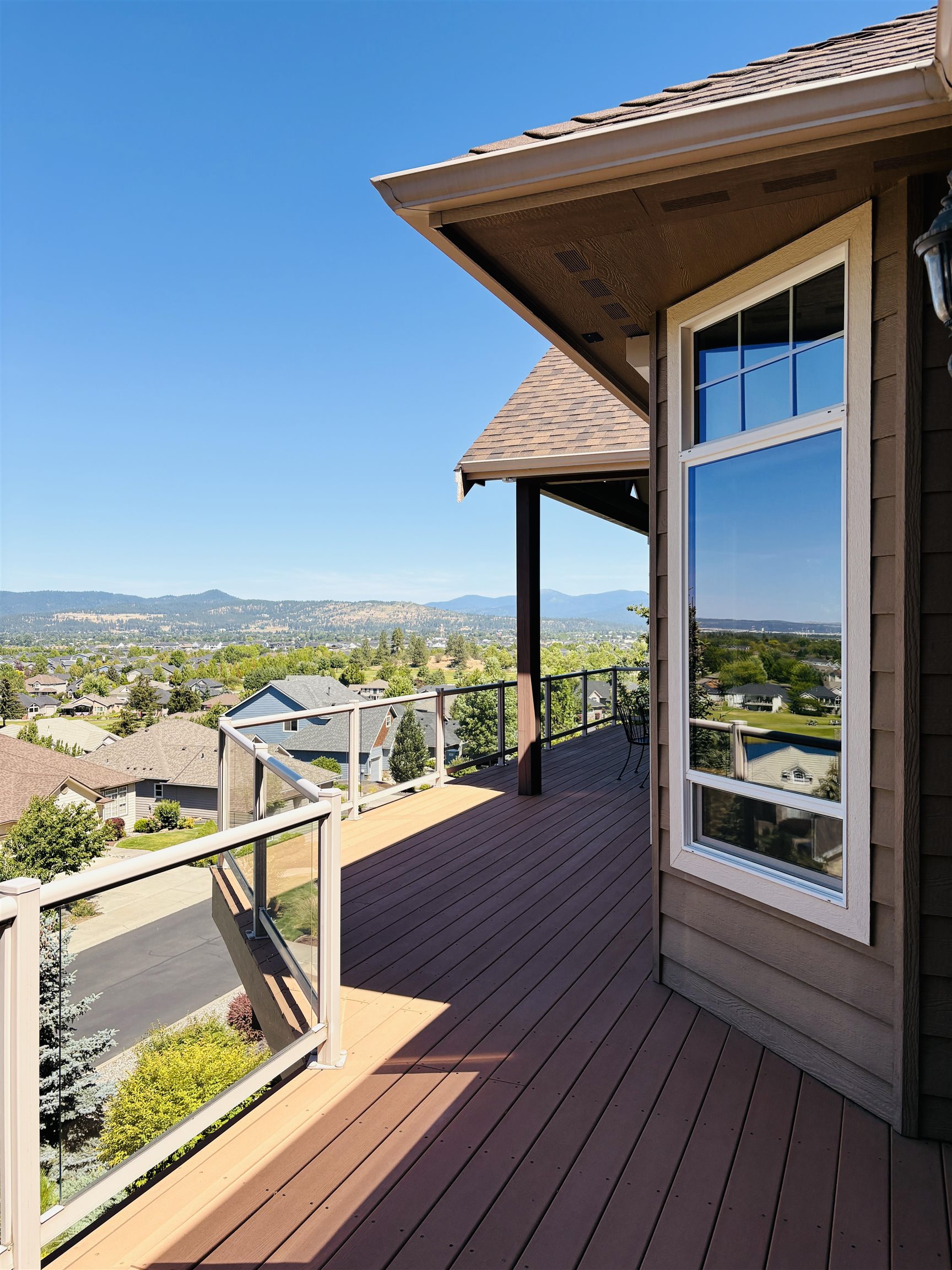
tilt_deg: +0.4
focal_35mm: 26
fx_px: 953
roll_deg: -0.3
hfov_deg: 53.1
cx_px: 476
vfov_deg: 67.3
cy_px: 635
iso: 50
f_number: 1.6
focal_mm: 5.96
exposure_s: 1/2451
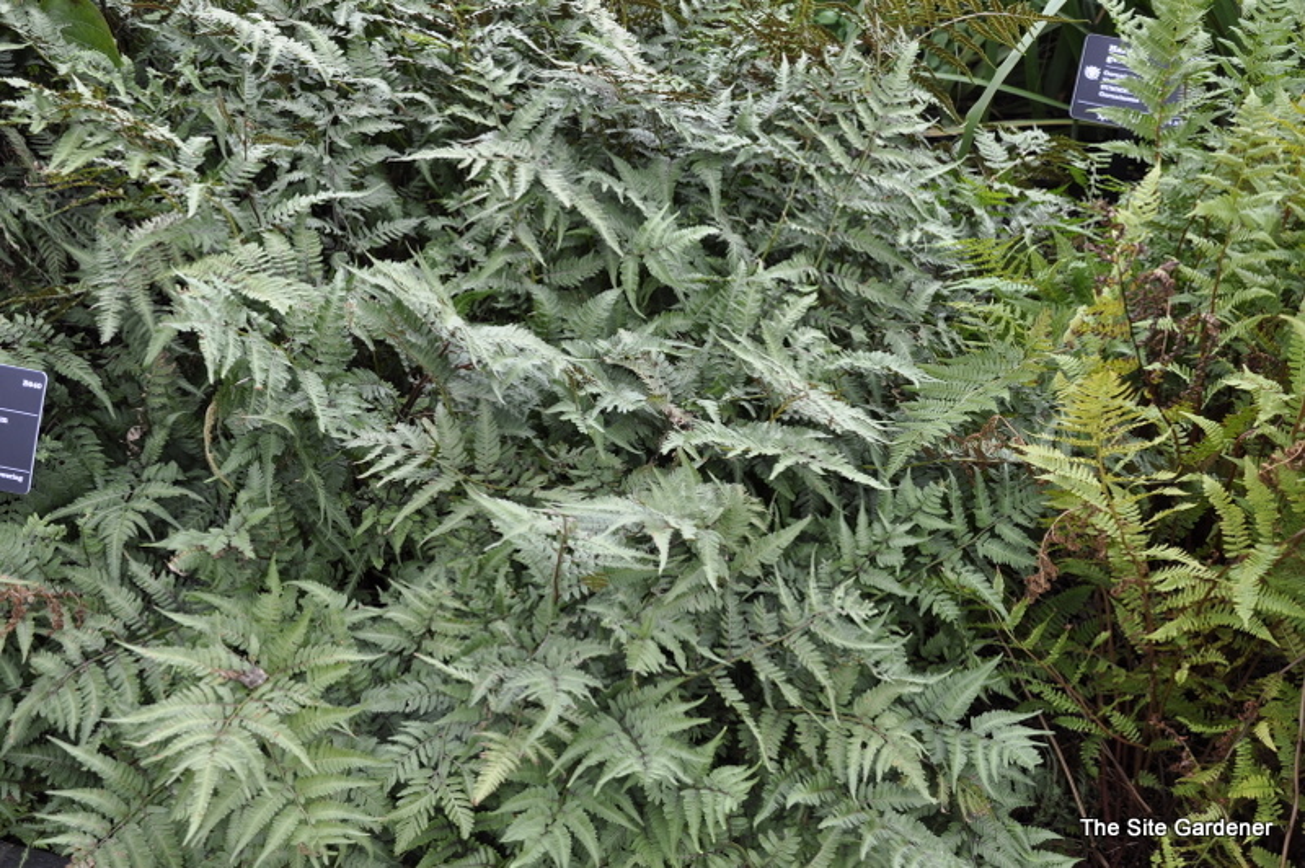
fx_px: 1739
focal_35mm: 48
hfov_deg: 41.1
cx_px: 652
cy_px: 434
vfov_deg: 28.0
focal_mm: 32
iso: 200
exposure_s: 1/50
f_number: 7.1
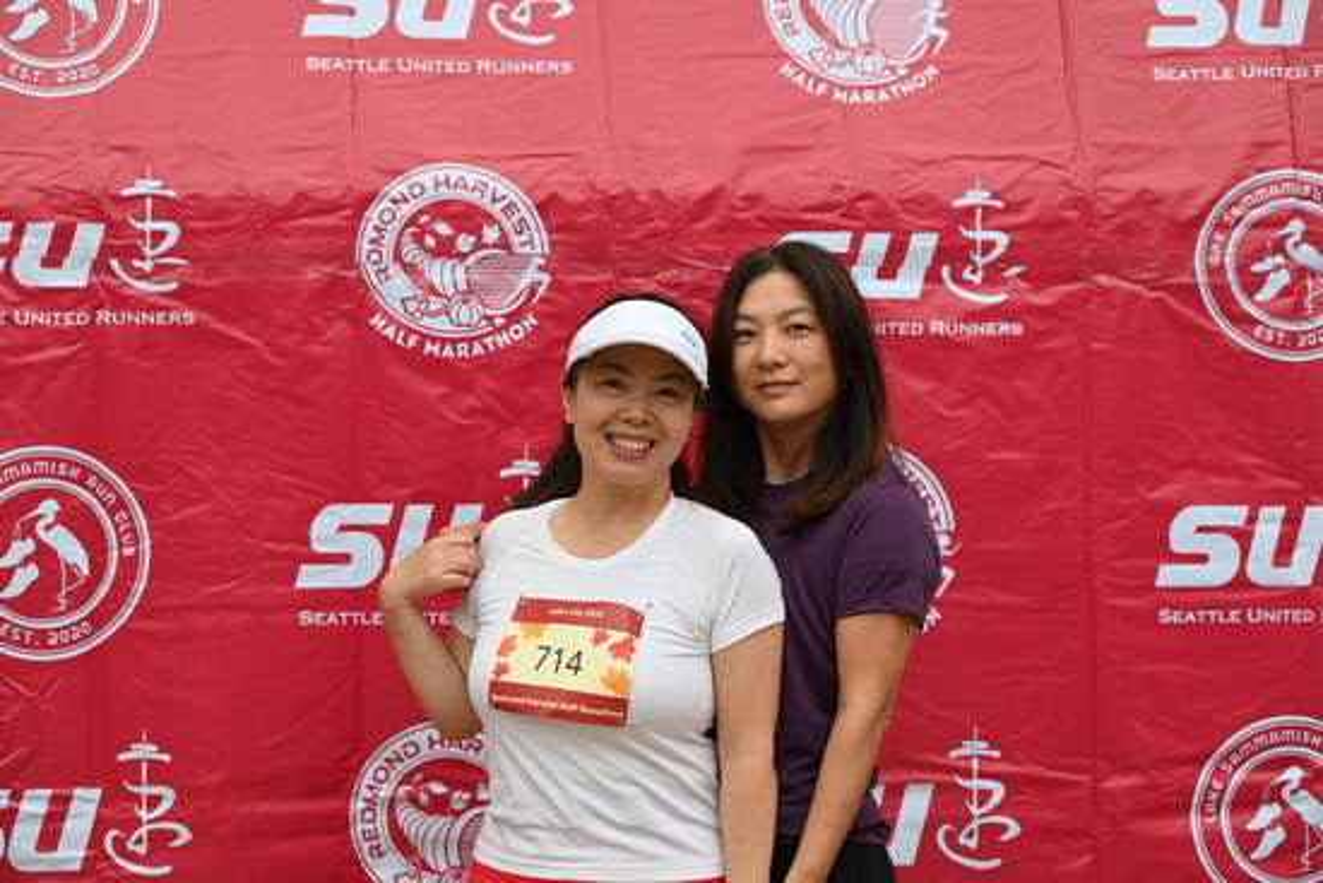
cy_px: 442
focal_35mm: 85
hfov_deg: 23.9
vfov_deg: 16.1
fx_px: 3124
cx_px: 662
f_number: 6.3
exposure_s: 1/125
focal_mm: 85
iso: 720
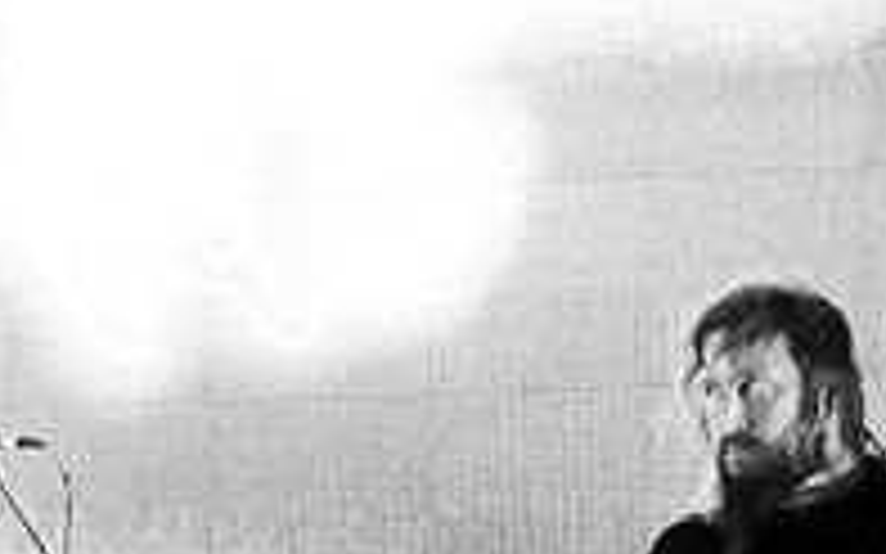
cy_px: 637
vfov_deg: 9.6
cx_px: 319
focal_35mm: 135
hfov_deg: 15.5
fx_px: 3259
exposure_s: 1/200
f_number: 2.2
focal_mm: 30
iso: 1000
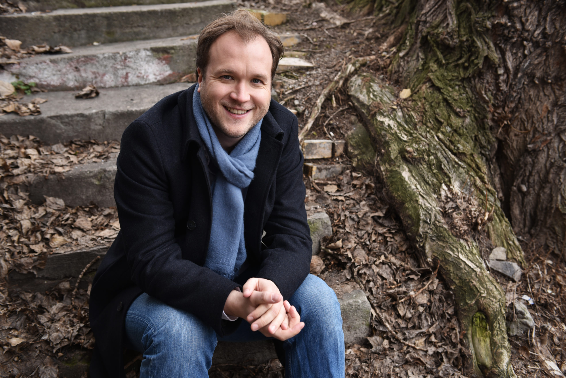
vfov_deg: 33.4
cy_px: 189
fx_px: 629
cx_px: 283
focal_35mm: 40
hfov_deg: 48.4
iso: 200
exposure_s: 1/160
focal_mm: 40
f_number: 4.5
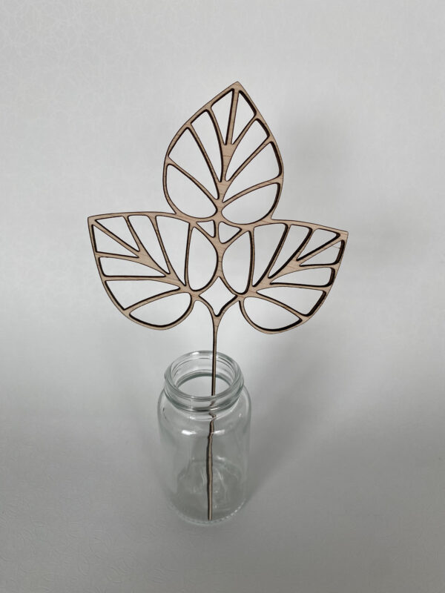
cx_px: 222
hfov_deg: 53.1
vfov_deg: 67.3
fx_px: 446
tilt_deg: -31.2
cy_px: 296
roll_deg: +0.0
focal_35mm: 26
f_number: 1.8
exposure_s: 1/202
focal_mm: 4.25
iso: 32
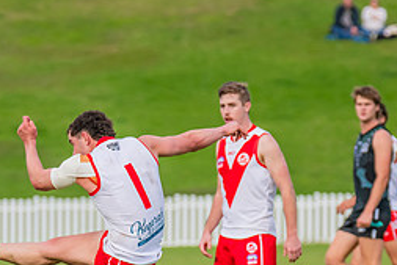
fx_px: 8672
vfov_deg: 1.8
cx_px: 36
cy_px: 230
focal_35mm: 786
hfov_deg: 2.6
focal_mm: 290
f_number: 6.3
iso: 800
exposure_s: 1/1600
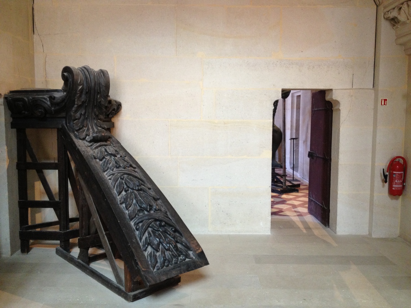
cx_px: 206
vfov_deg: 40.7
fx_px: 416
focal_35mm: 35
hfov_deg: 52.6
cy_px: 154
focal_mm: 4.28
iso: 200
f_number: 2.4
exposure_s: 1/20
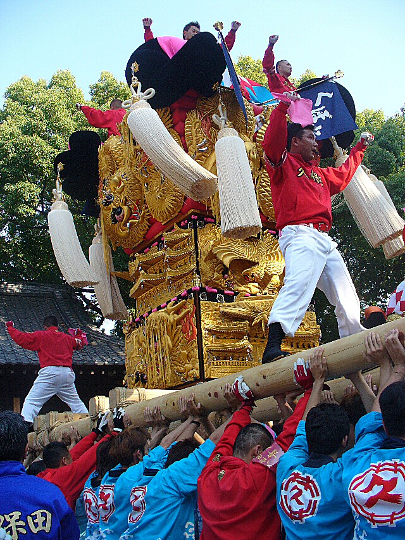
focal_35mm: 37
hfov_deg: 38.7
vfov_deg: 50.1
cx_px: 202
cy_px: 270
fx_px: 577
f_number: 2.8
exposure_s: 1/320
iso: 80
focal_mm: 6.1
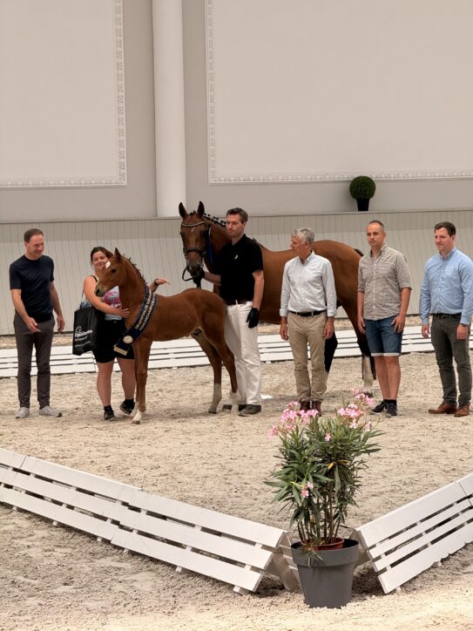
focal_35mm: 120
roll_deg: +1.4
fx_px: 2186
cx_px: 236
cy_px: 316
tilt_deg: -3.5
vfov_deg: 16.4
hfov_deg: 12.3
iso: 64
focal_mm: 15.66
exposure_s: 1/101
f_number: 2.8
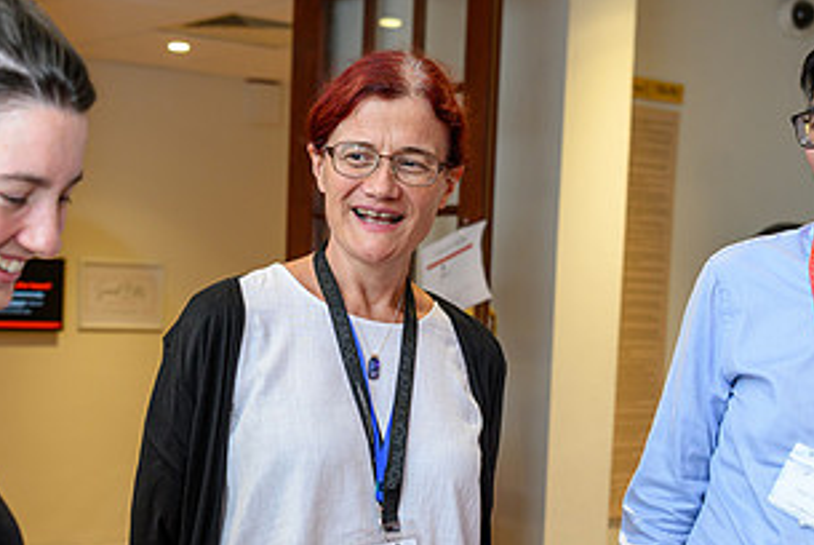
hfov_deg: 28.4
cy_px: 426
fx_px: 1607
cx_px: 398
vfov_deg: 19.1
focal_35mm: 71
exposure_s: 1/100
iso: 500
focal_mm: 35
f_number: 3.2
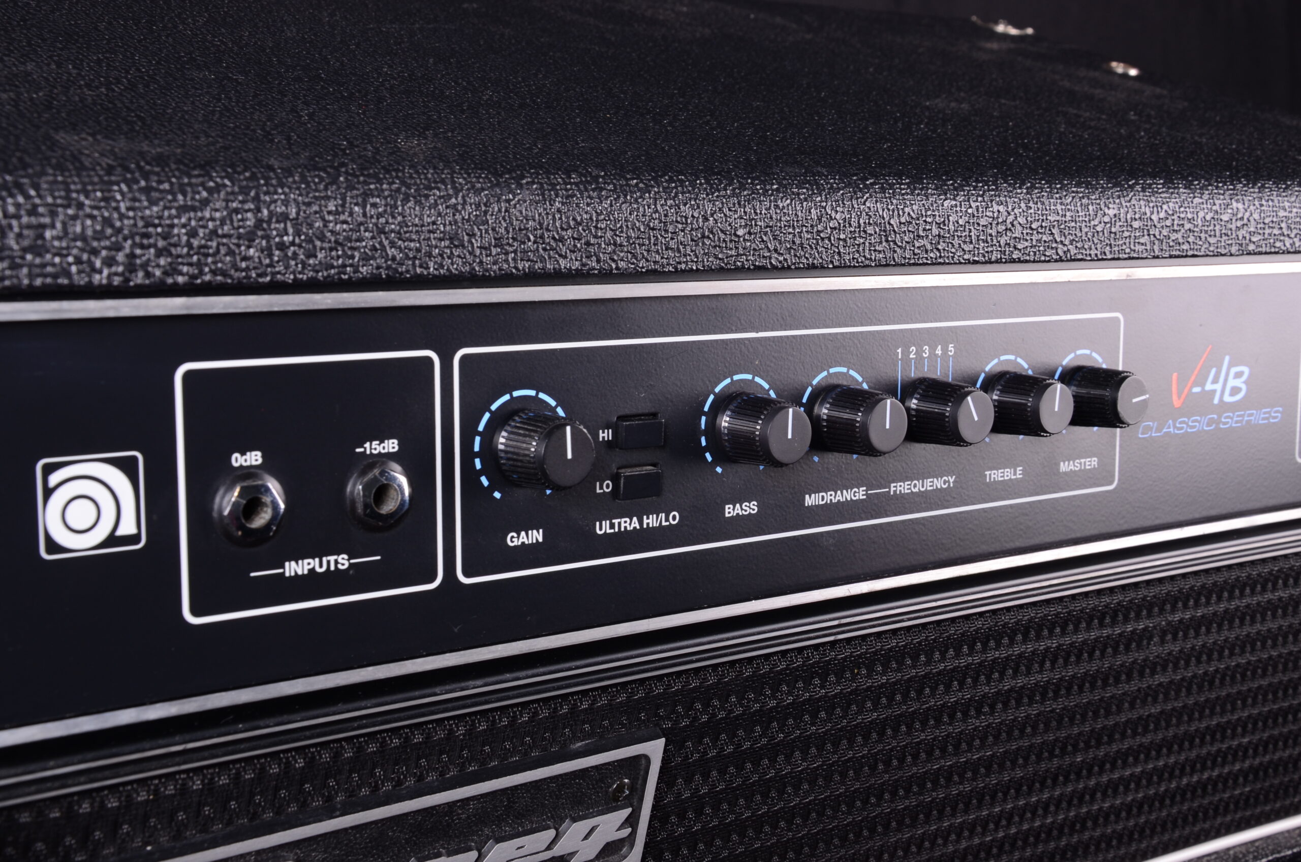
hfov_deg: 39.0
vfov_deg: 26.4
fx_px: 1839
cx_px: 650
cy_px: 431
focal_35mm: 51
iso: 200
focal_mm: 34
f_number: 11
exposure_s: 1/200
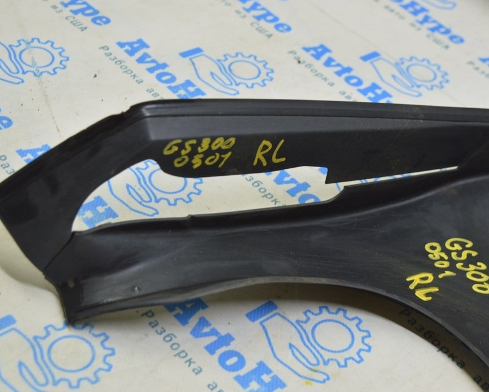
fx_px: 984
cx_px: 268
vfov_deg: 22.5
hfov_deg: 27.9
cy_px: 196
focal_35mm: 68
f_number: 5.6
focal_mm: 40
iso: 400
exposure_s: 1/20
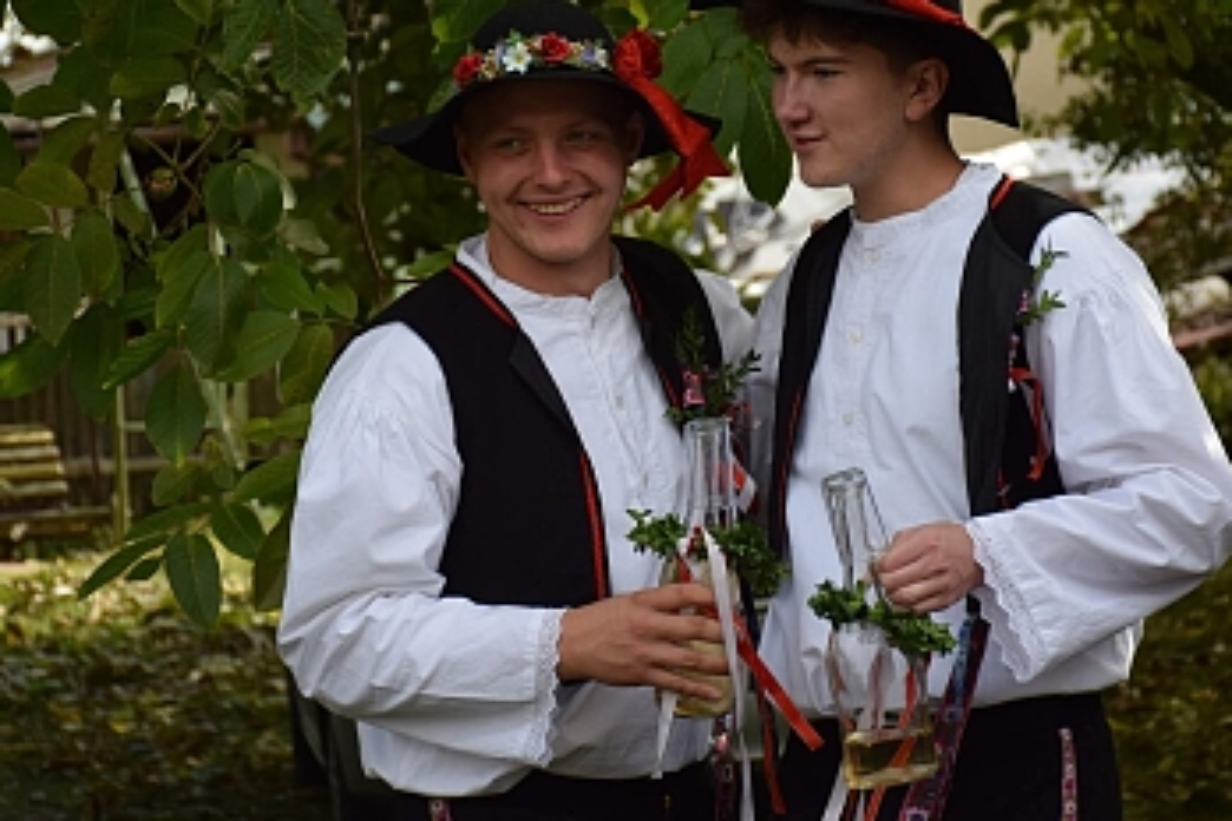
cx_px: 651
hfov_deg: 14.9
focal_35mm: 138
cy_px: 352
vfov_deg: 9.9
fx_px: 4722
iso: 640
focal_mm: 80
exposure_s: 1/1000
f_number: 5.3
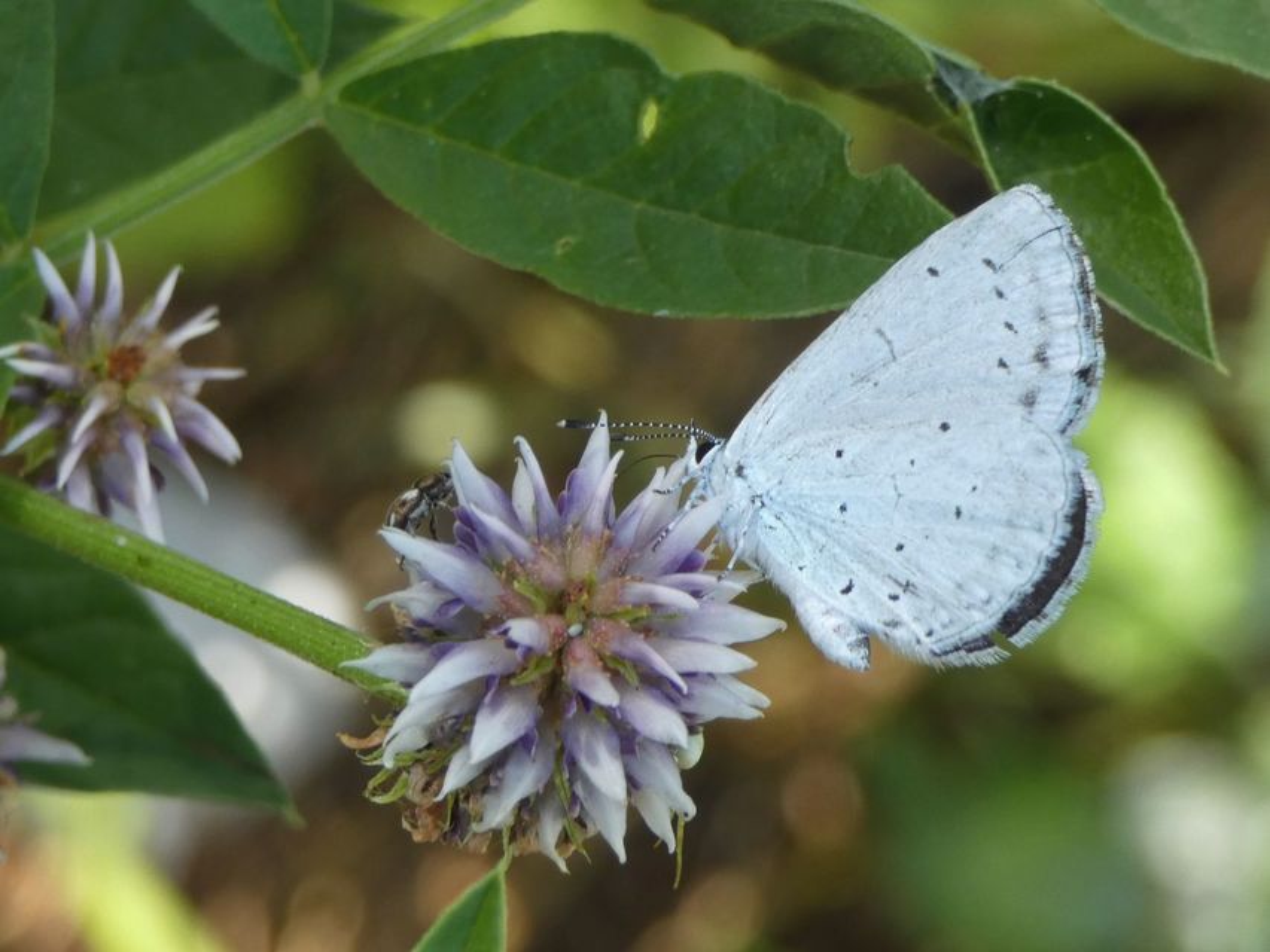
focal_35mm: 160
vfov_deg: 9.3
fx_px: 5871
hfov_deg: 12.3
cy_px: 476
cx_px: 635
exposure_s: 1/80
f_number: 5.4
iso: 200
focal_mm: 28.8
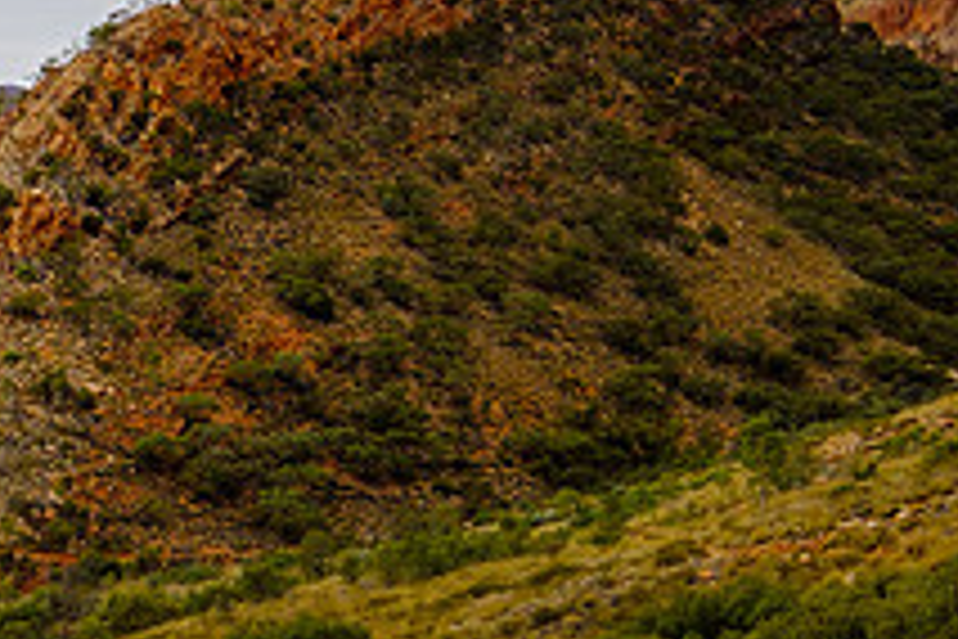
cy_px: 281
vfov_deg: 14.0
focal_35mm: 98
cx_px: -243
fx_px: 2608
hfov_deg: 19.4
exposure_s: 1/160
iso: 200
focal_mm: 24
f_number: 8
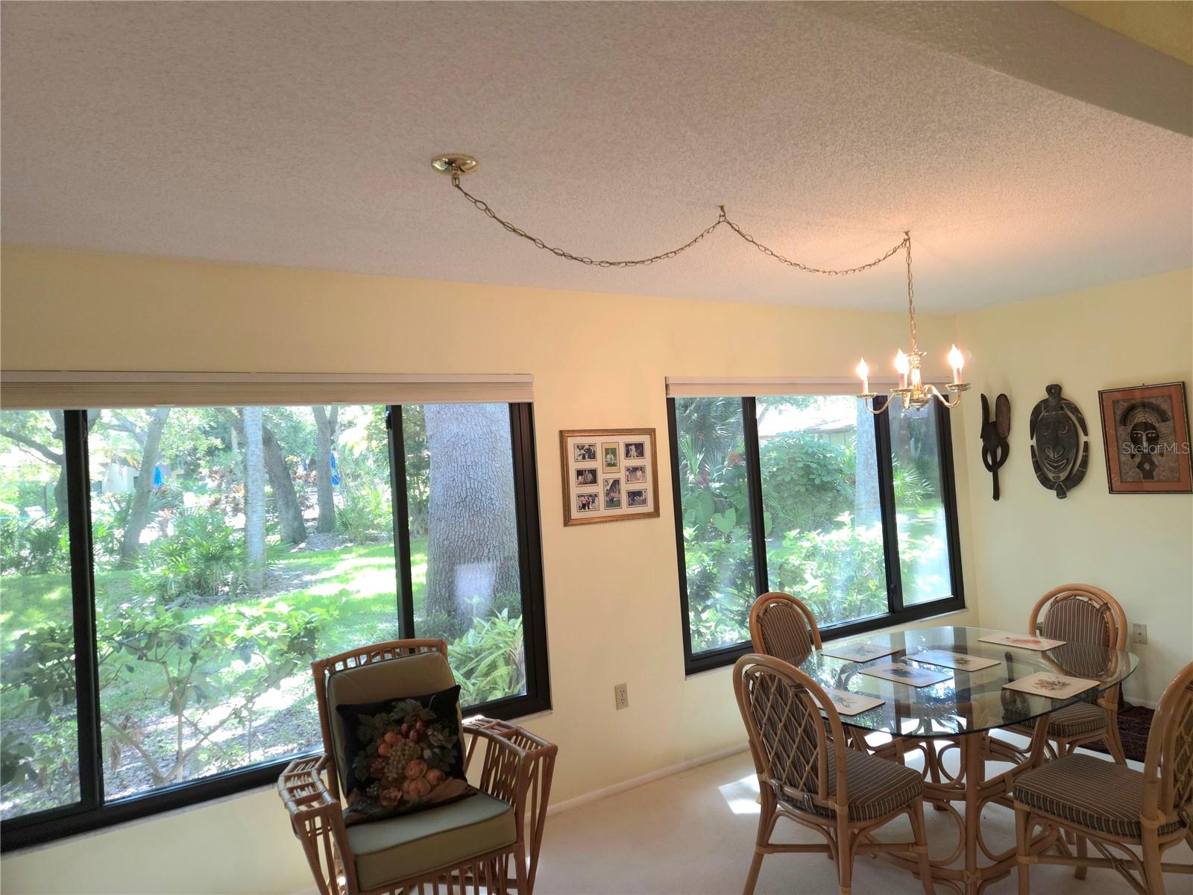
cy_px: 448
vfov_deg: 58.9
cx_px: 596
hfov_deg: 73.9
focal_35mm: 23
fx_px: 793
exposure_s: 1/60.2
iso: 64
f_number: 1.8
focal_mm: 5.4
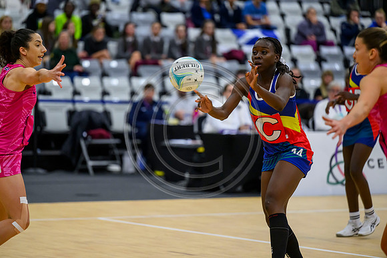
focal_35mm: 200
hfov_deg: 10.3
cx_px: 194
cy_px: 129
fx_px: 2150
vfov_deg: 6.9
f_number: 2.8
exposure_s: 1/1250
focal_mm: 200
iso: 4000
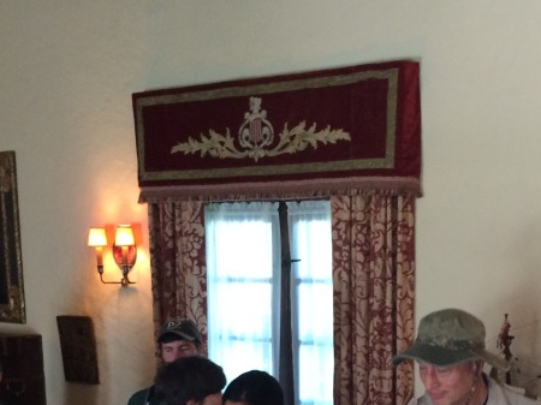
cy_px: 448
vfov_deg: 21.1
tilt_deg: -12.6
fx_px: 1031
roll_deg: +0.6
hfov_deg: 29.3
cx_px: 343
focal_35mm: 66
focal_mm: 4.15
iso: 160
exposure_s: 1/30
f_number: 2.2
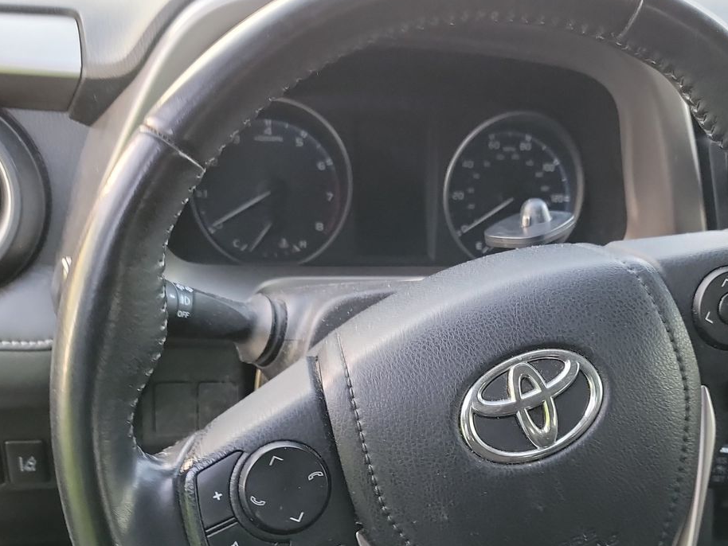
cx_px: 468
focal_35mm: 42
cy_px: 382
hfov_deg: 44.3
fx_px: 884
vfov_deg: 33.9
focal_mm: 6.7
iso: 925
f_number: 1.8
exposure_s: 1/39
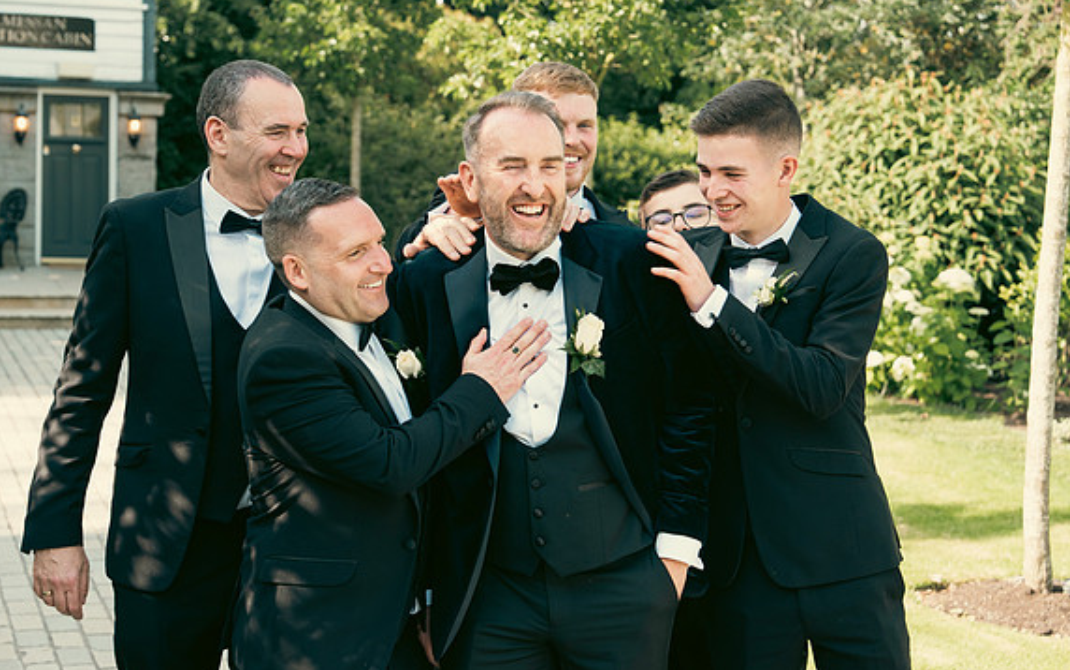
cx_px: 535
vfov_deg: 21.0
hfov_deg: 33.0
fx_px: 1809
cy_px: 340
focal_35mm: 62
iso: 800
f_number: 5
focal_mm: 60
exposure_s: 1/400
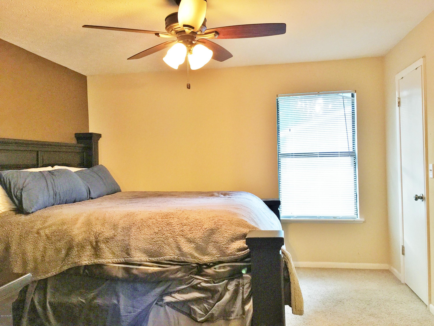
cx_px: 217
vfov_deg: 48.2
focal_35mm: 29
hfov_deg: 61.7
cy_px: 163
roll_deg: +0.3
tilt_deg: -1.6
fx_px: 364
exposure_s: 1/15
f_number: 2.2
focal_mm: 4.15
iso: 100
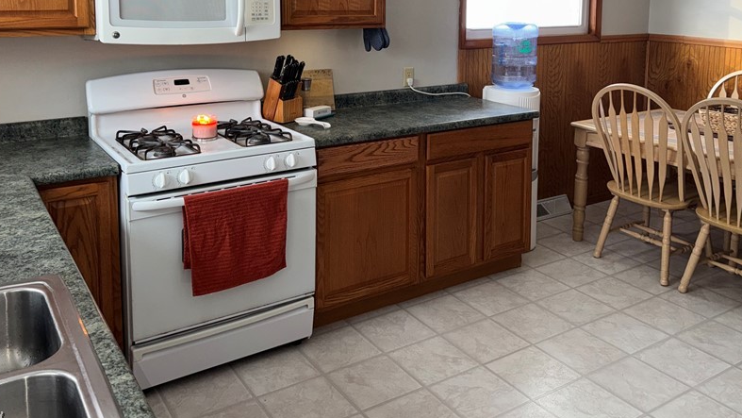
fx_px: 669
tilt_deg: -7.5
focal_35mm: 34
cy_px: 75
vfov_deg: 33.5
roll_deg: -0.8
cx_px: 393
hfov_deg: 58.0
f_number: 1.78
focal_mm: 6.76
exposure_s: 1/35
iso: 80
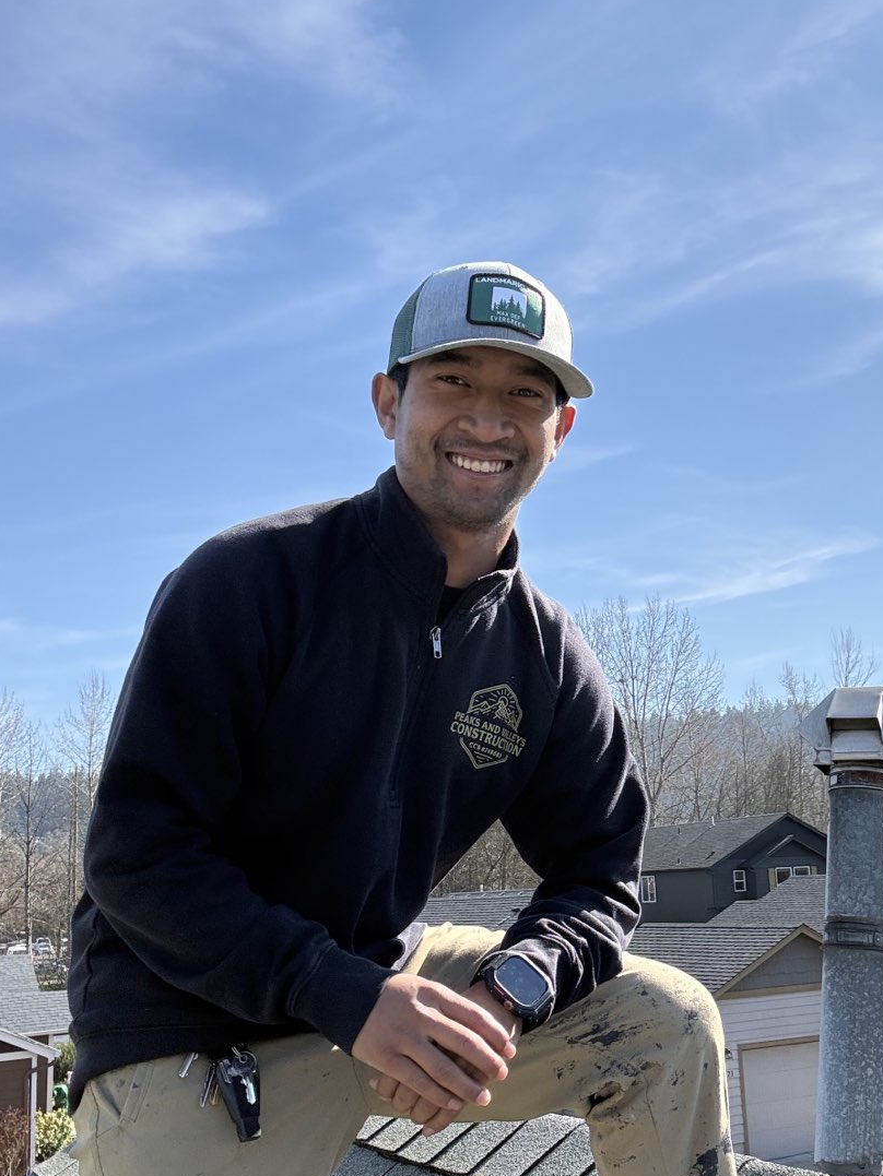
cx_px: 570
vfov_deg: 47.8
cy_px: 637
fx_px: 1326
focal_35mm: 39
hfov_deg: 36.5
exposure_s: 1/1348
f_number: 1.9
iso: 32
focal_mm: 2.69
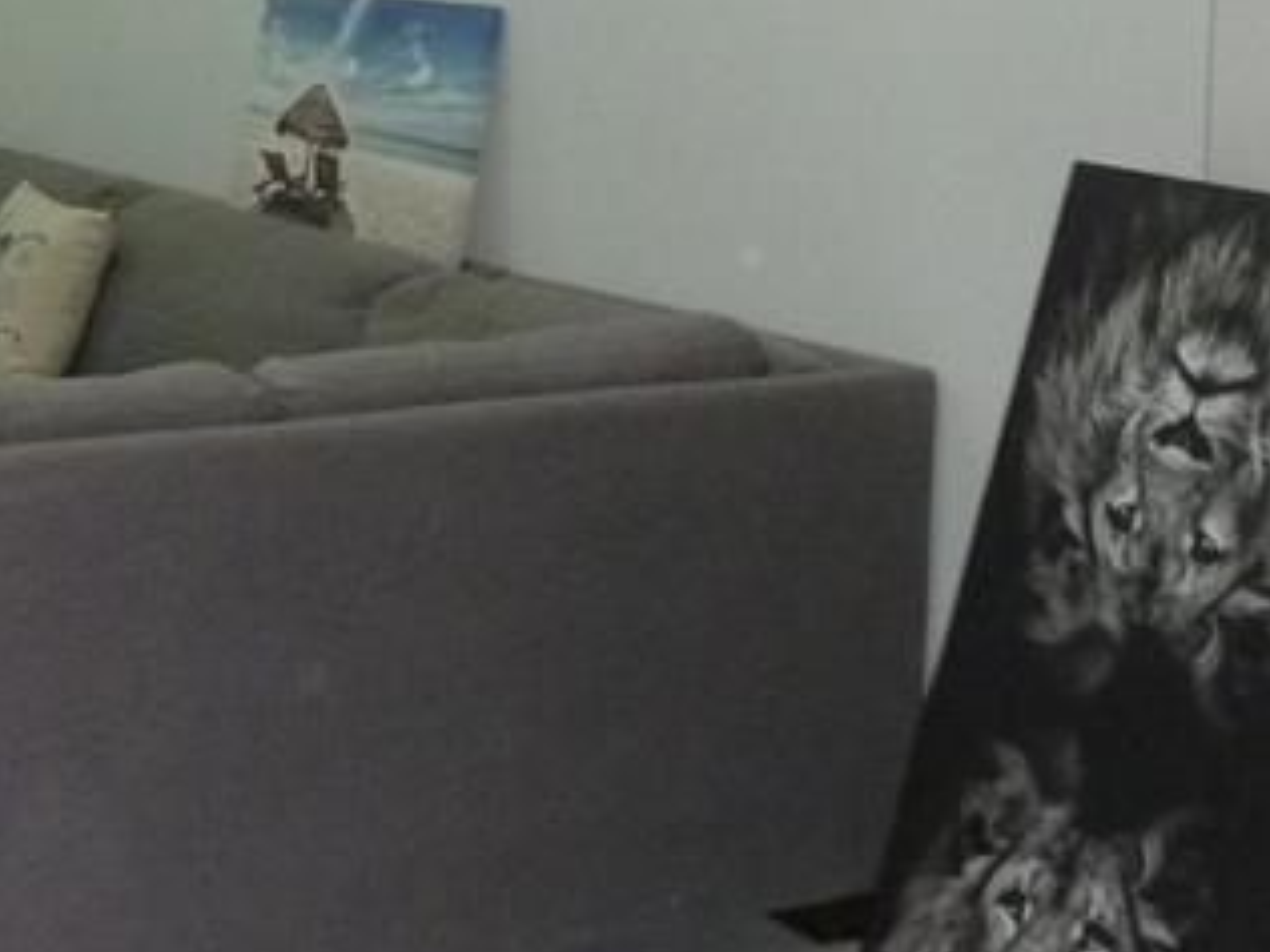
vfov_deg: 18.0
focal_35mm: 81
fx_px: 2972
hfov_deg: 22.7
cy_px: 181
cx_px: -133
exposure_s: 1/30
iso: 320
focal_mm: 4.1
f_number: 3.3
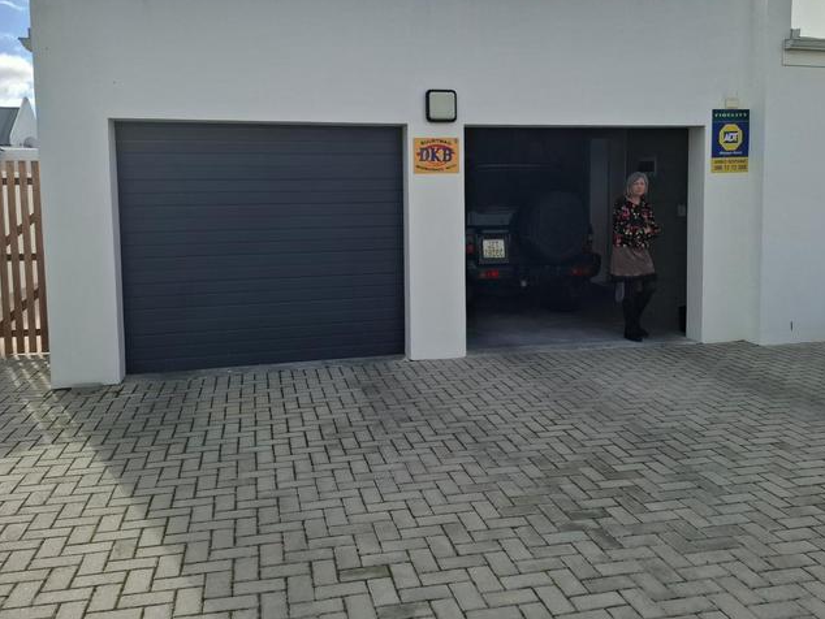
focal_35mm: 29
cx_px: 436
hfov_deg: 61.6
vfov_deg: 48.0
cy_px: 250
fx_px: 691
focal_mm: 5.54
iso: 50
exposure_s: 1/2865
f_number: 1.8
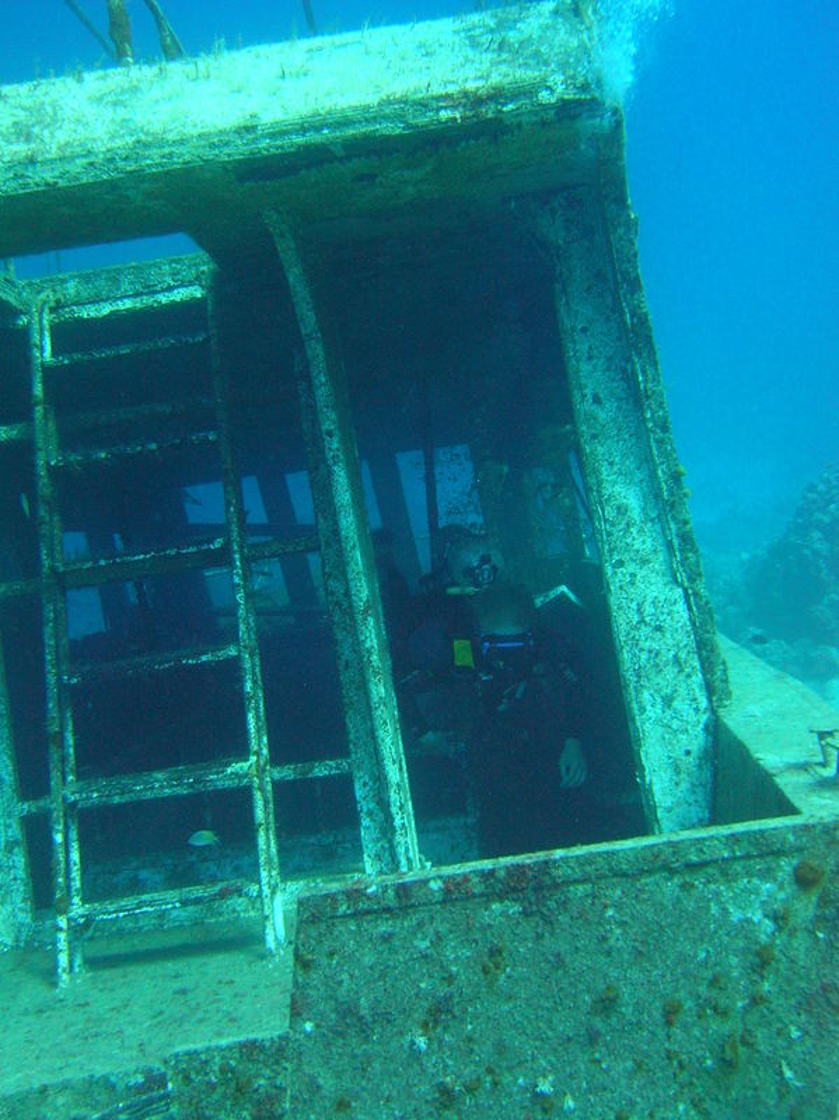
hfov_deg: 41.8
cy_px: 560
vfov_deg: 54.0
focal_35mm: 34
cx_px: 420
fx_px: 1100
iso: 50
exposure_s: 1/30.7
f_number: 4.9
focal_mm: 5.7
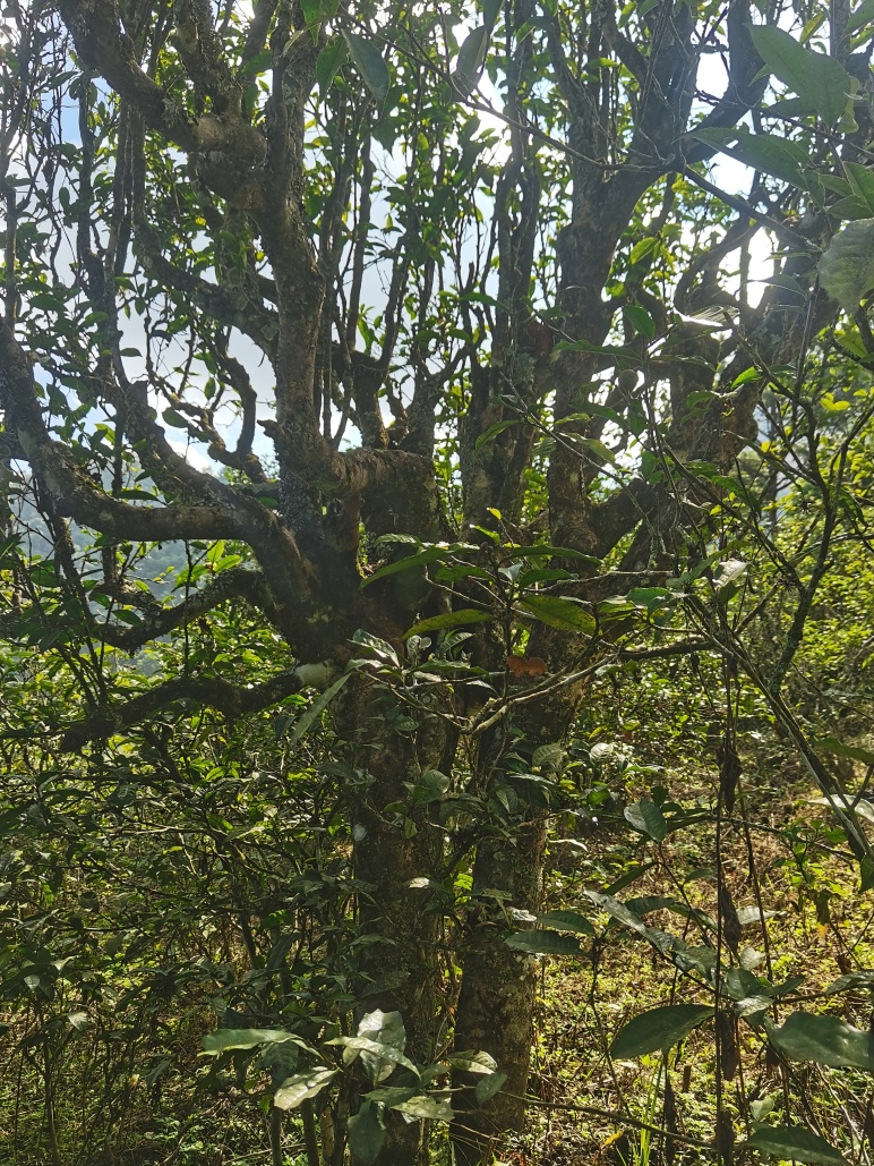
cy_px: 602
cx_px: 451
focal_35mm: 28
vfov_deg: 63.4
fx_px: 942
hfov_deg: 49.7
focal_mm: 4.94
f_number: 1.9
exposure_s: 1/466
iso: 50
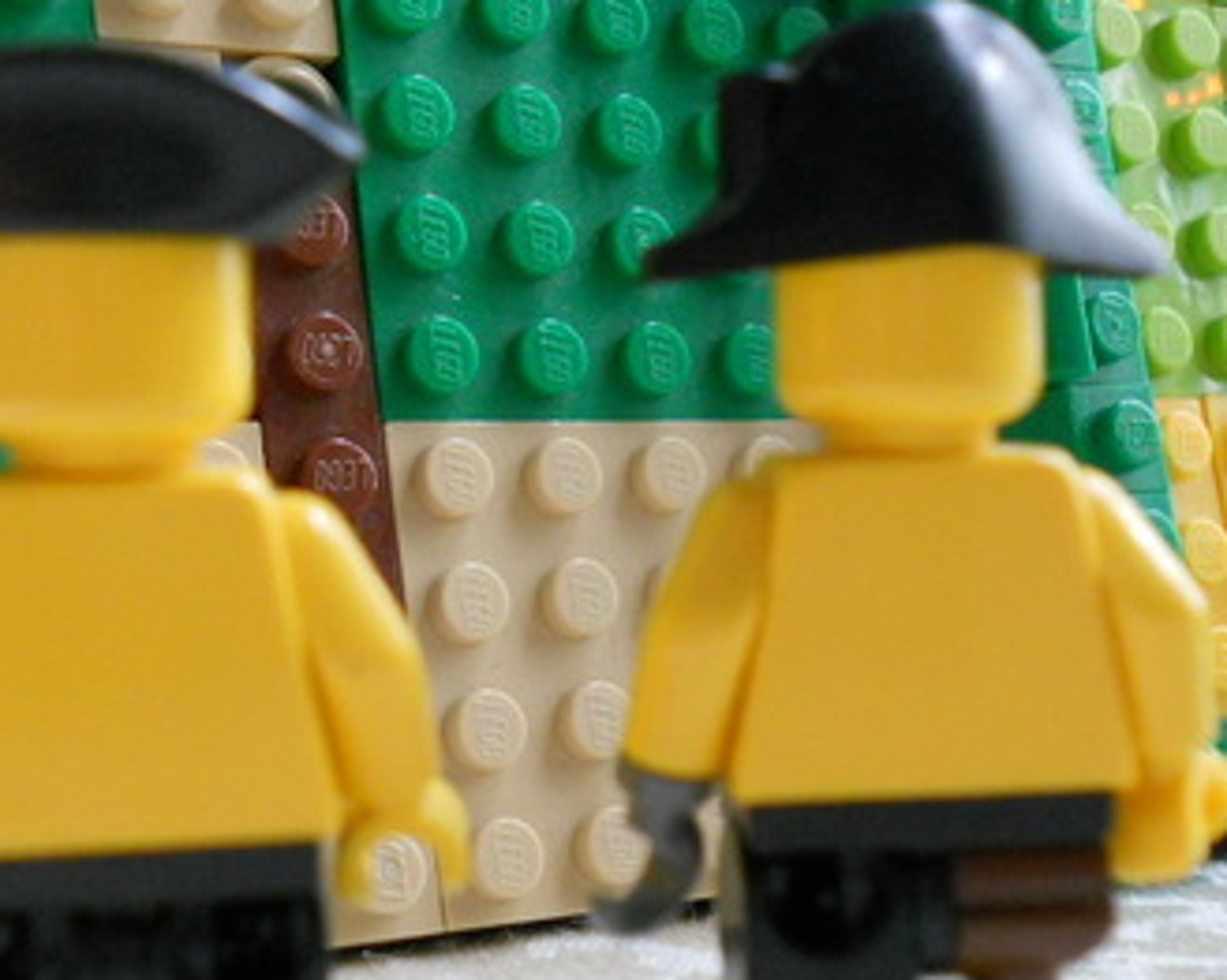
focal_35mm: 61
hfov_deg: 31.0
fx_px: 2214
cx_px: 625
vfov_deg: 24.9
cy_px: 550
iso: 400
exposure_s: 1/80
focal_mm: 5.8
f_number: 3.5
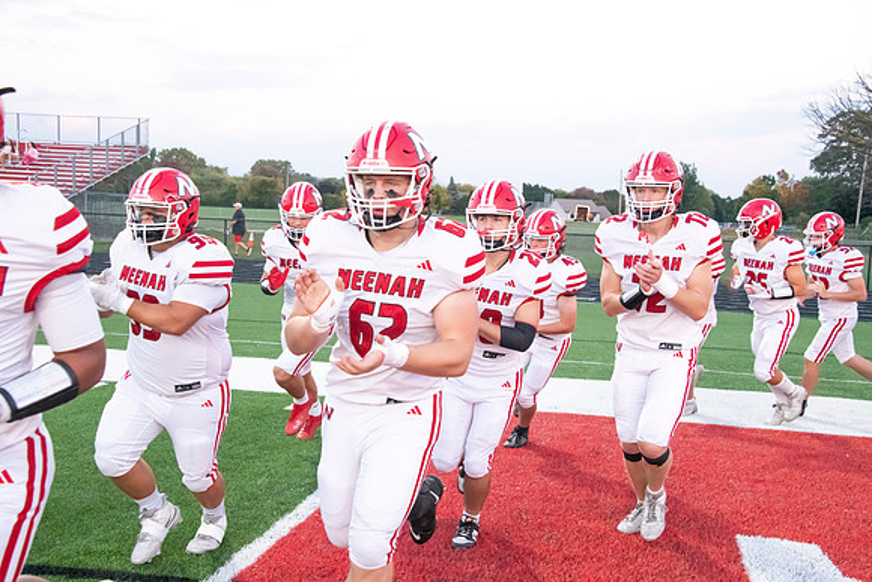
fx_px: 1066
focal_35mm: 44
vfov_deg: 30.5
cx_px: 436
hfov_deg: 44.5
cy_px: 291
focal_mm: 44
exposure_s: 1/640
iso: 10000
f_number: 7.1
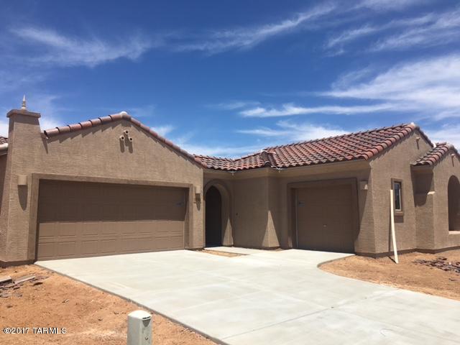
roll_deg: +0.0
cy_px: 172
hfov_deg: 61.7
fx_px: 385
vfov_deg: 48.2
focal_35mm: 29
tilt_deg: +7.9
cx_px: 230
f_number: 2.2
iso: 25
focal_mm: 4.15
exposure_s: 1/2481
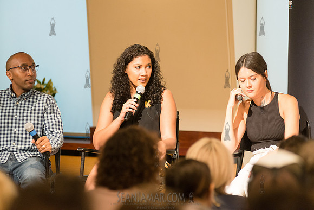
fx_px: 1614
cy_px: 105
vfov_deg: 7.4
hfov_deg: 11.1
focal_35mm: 185
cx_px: 157
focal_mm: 185
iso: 2500
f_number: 4
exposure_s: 1/125
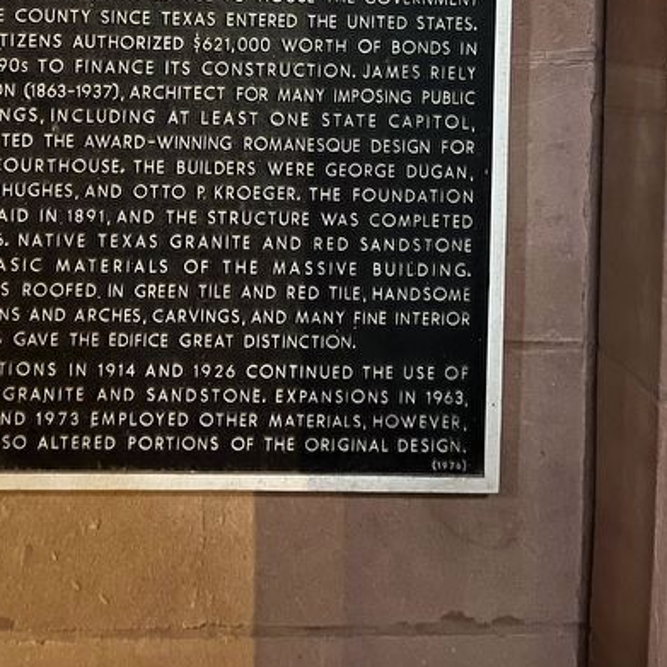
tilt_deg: -2.5
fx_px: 1025
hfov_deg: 35.5
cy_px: 31
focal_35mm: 47
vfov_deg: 33.6
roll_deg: -0.8
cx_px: 191
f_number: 1.6
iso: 640
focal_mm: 5.1
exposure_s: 1/12
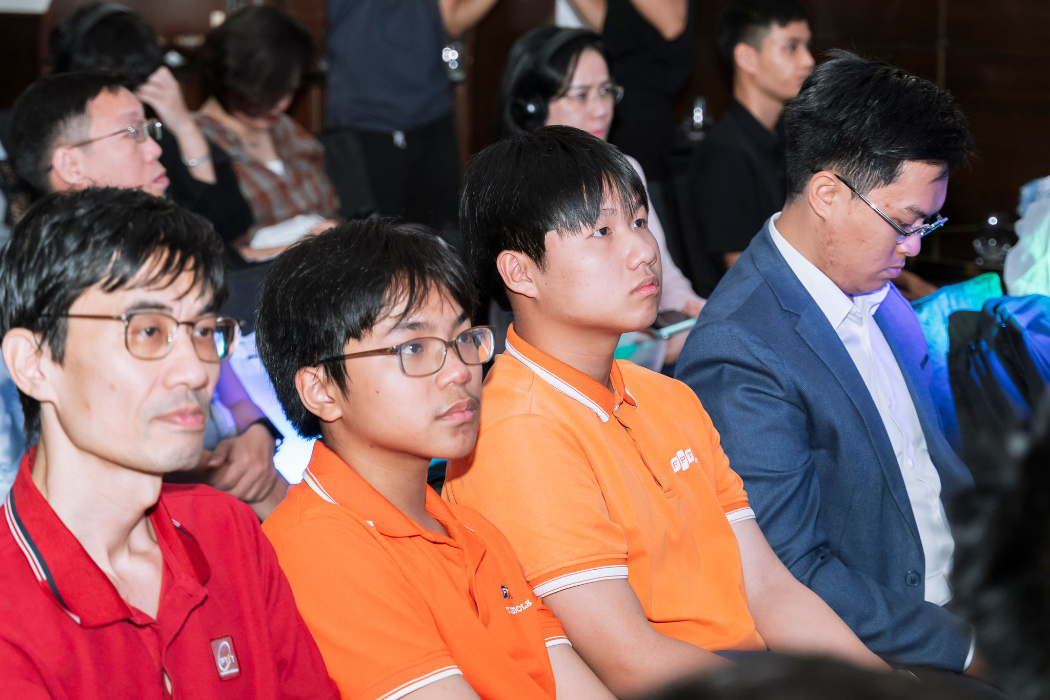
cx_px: 525
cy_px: 350
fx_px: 2741
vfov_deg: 14.5
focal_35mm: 94
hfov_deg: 21.7
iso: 1000
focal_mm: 63
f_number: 3.5
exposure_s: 1/200
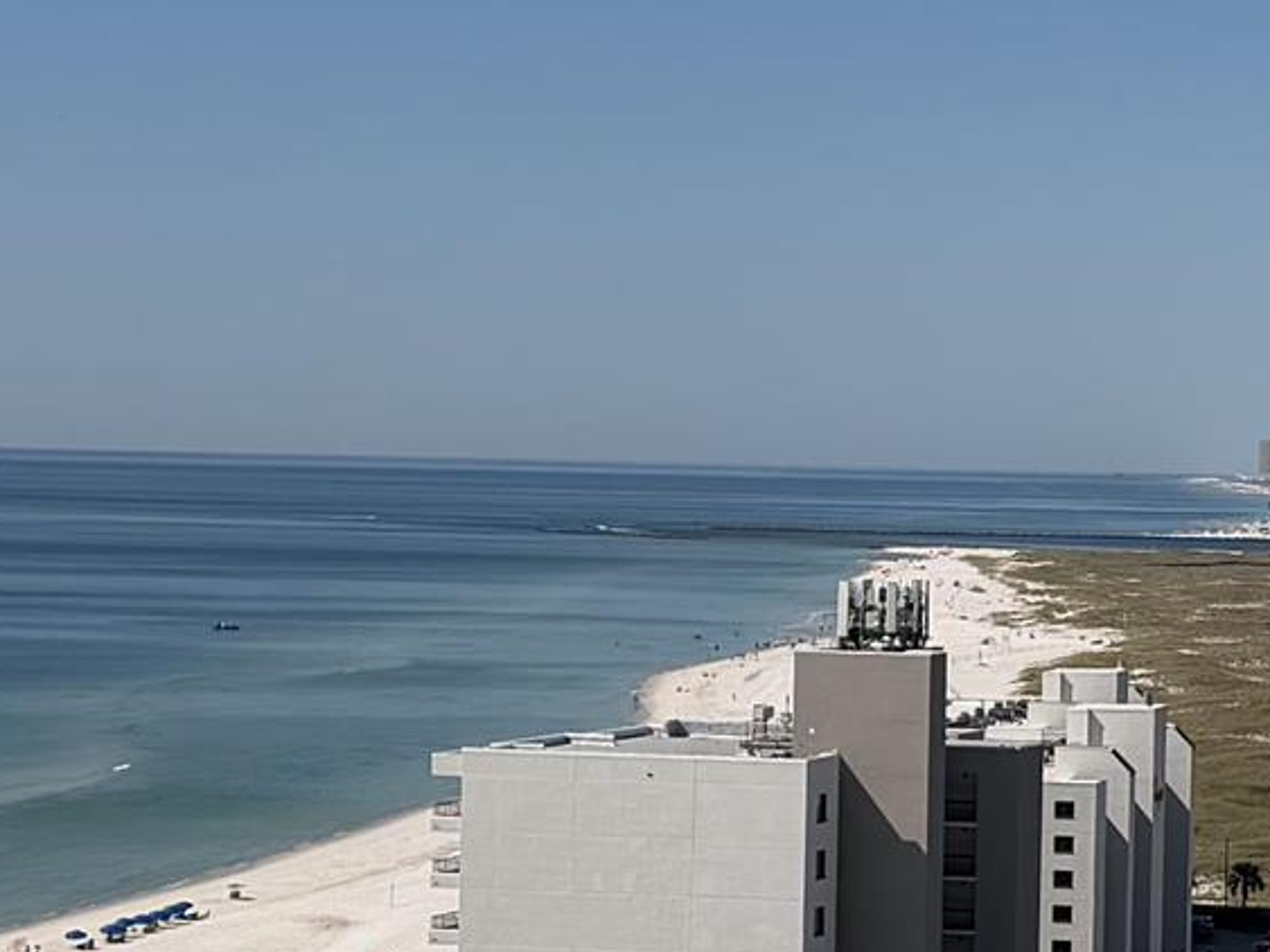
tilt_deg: -0.2
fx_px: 4805
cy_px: 566
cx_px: 1358
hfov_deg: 14.7
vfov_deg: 11.3
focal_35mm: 131
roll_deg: -1.3
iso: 80
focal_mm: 6.76
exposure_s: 1/10309
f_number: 1.78
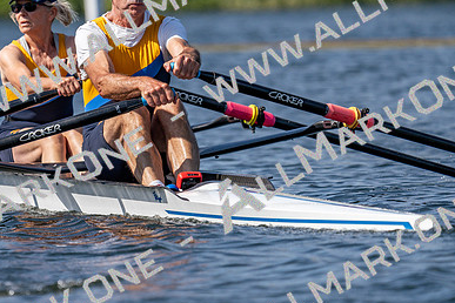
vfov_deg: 2.5
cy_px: 123
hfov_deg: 3.7
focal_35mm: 552
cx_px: 118
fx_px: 6976
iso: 250
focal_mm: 368
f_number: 6.3
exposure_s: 1/2000
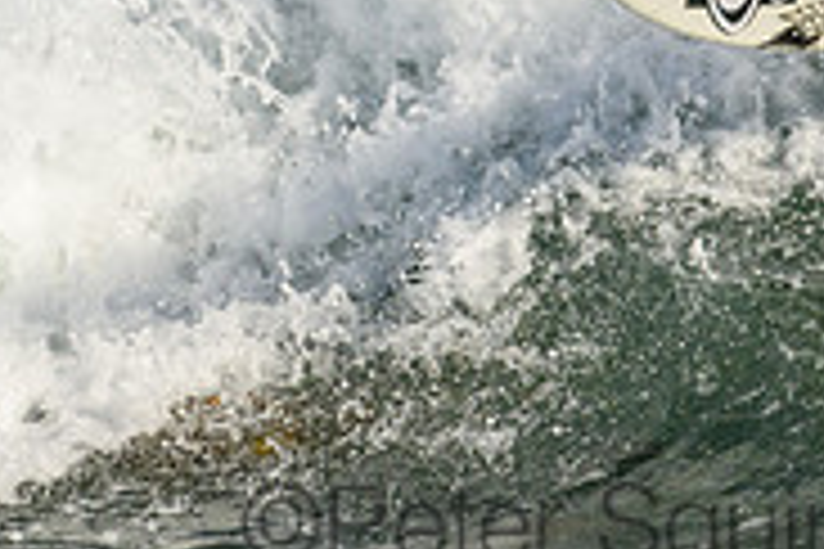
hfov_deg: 0.8
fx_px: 57950
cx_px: 590
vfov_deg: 0.5
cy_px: -223
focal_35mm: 2532
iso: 1000
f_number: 11
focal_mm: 800
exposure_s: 1/2000
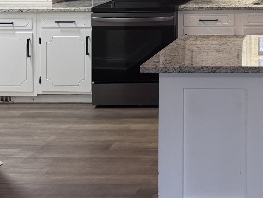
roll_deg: +0.8
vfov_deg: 17.9
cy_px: -70
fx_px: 578
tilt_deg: -0.5
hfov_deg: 23.8
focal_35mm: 76
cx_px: 299
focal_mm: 6.76
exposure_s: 1/60
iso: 200
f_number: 1.78
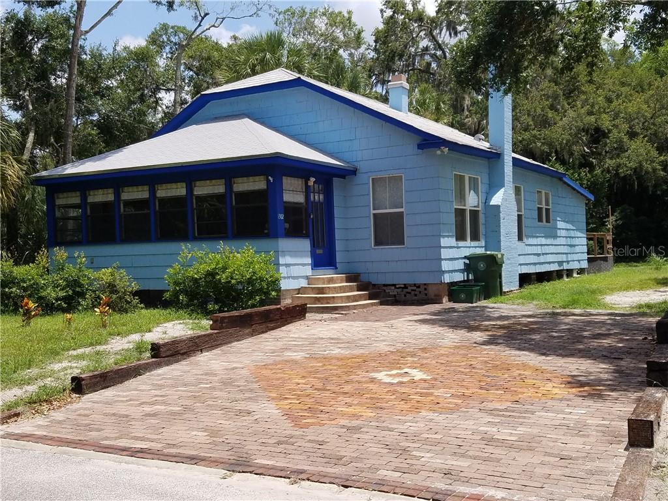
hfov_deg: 67.3
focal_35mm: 26
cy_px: 250
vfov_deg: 53.1
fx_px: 502
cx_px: 334
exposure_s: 1/2544
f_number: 1.7
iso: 50
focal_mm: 4.2
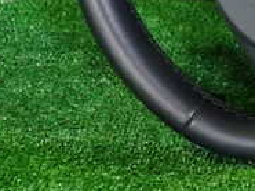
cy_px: -88
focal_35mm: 81
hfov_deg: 21.3
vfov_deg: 16.7
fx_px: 597
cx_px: 351
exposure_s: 1/30
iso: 500
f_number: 2
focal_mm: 4.5
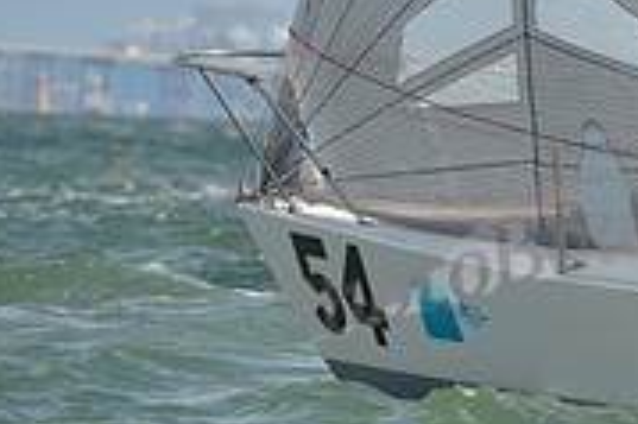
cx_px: 955
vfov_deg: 1.4
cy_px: 23
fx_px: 17794
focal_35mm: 1005
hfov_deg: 2.1
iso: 200
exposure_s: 1/1000
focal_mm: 310
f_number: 7.1
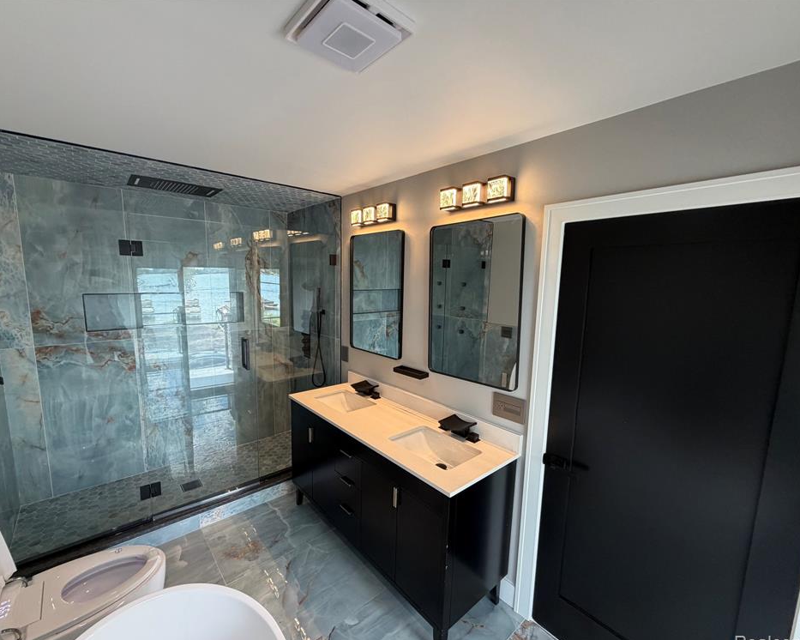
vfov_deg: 84.0
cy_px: 327
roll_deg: -1.6
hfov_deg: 96.7
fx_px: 355
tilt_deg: -7.0
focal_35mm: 15
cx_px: 382
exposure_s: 1/120
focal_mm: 2.22
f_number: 2.2
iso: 200
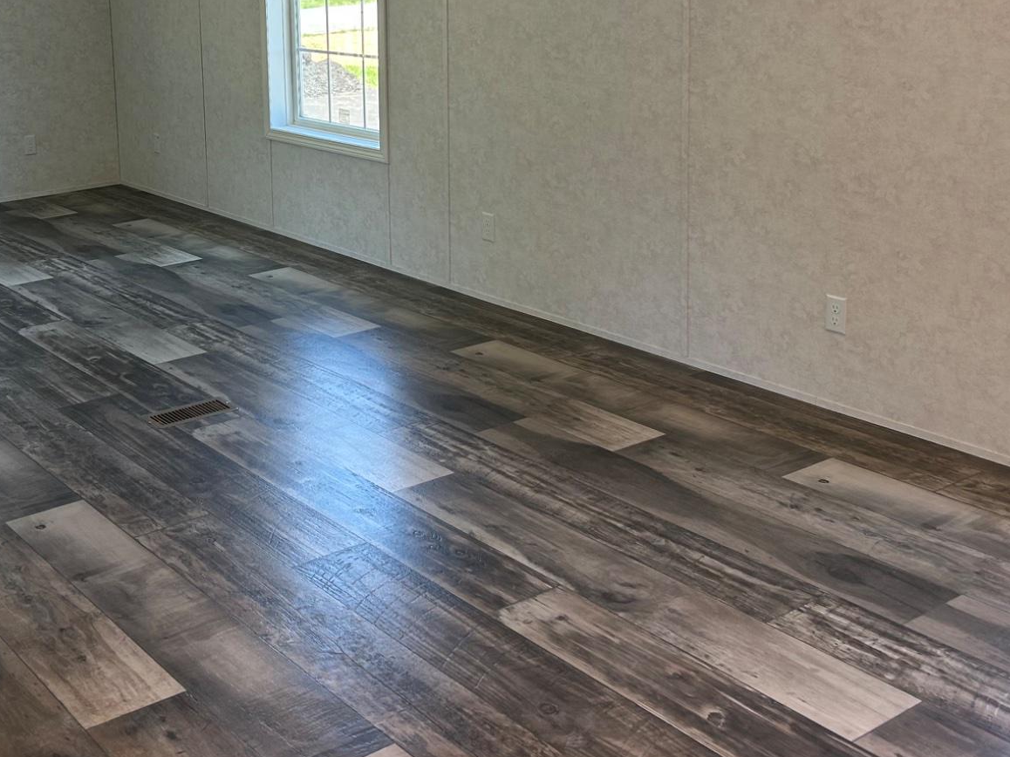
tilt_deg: -9.3
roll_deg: +2.5
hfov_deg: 40.2
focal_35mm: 46
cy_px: 148
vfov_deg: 30.7
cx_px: 259
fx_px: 1342
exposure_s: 1/127
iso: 64
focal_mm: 5.7
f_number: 1.5
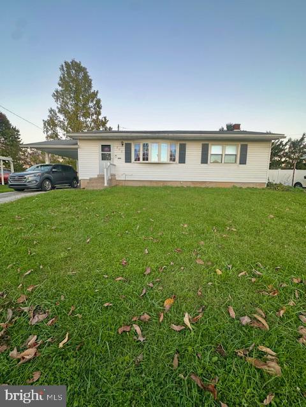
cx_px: 153
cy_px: 204
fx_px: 165
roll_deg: -1.8
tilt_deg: -7.6
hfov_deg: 85.7
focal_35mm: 14
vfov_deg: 102.1
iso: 64
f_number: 2.2
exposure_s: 1/99
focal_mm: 2.22
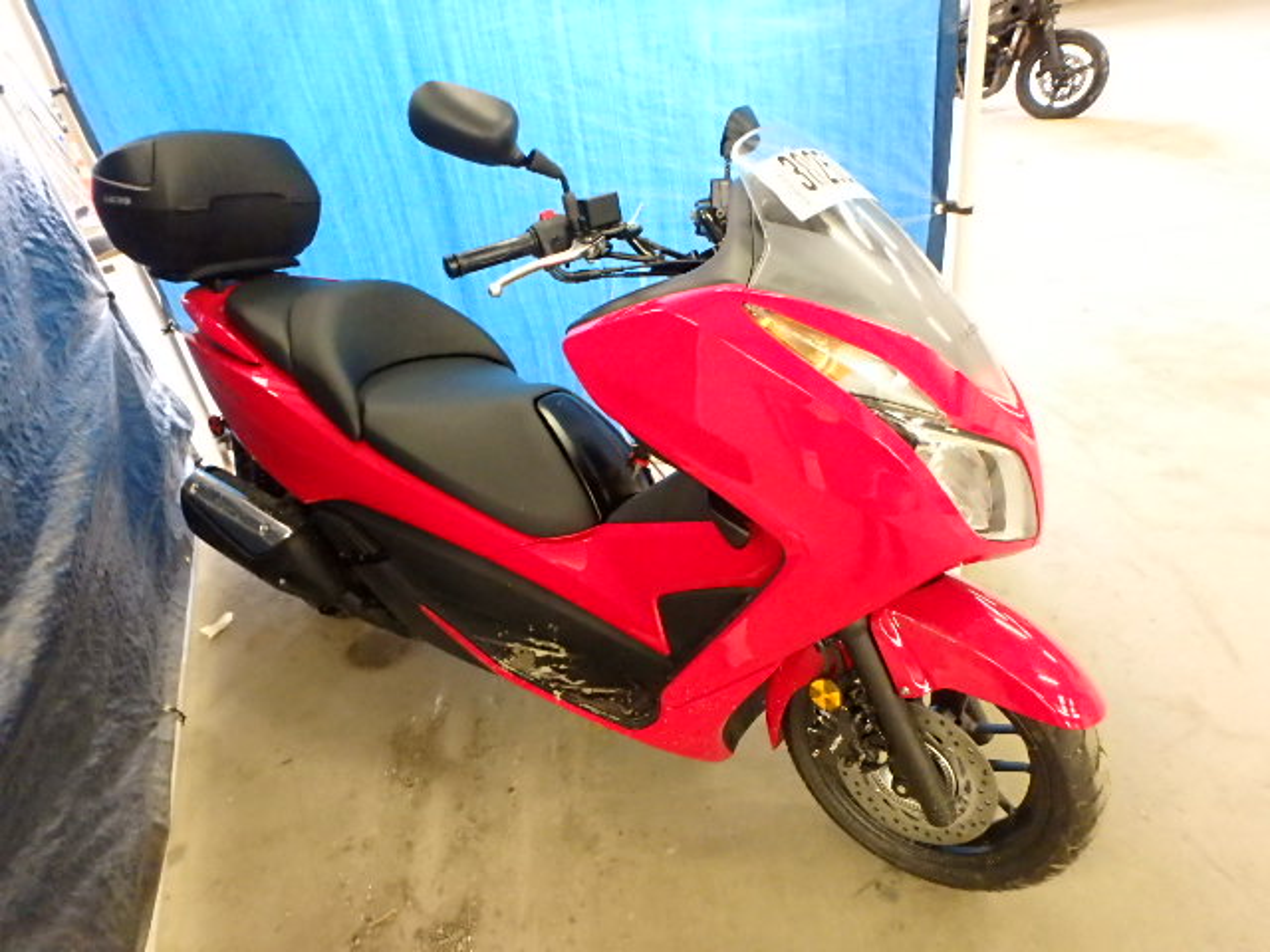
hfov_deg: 79.0
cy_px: 476
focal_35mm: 21
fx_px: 770
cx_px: 635
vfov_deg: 63.4
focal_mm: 3.7
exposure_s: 1/8
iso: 1250
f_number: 3.5
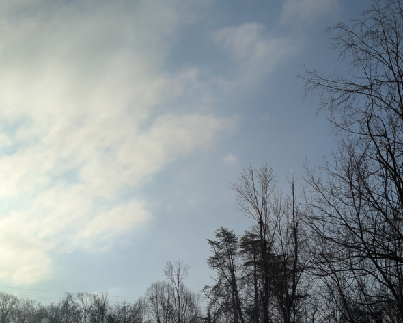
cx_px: 216
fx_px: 644
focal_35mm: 54
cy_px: 164
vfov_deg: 28.1
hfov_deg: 34.7
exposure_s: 1/4219
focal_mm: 5.43
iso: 45
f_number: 1.89
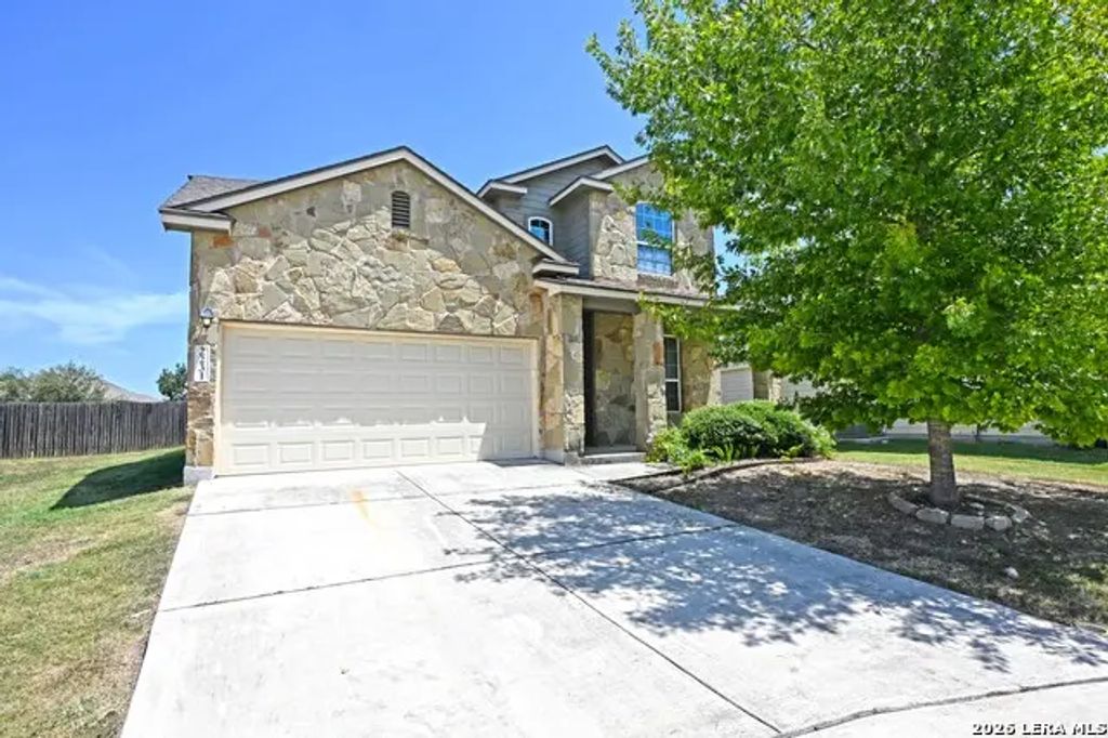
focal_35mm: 18
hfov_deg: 90.0
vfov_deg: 67.3
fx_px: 554
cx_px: 554
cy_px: 369
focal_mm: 12
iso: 64
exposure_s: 1/200
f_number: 7.1
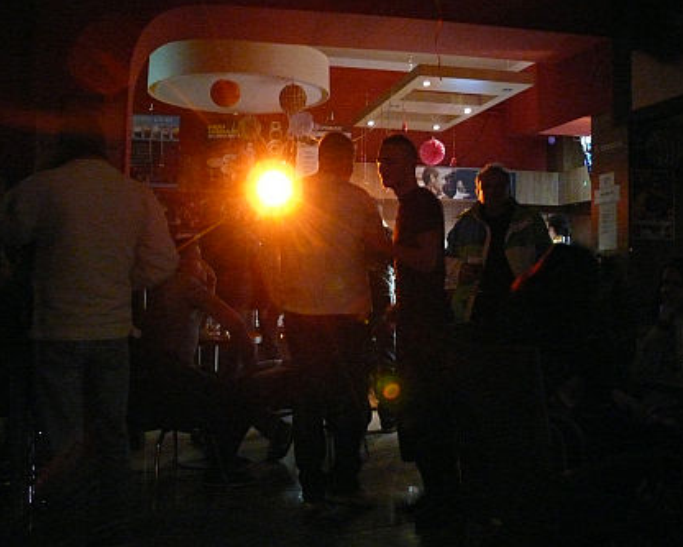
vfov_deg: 40.1
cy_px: 274
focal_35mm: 37
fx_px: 748
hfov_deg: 49.1
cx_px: 327
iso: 800
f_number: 2.8
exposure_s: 1/10
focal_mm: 7.4
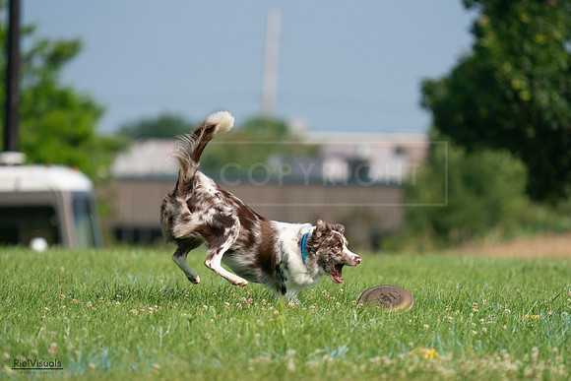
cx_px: 286
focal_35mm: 394
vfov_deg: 3.5
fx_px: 6250
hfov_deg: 5.2
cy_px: 190
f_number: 6.3
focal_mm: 394
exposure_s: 1/4000
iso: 800
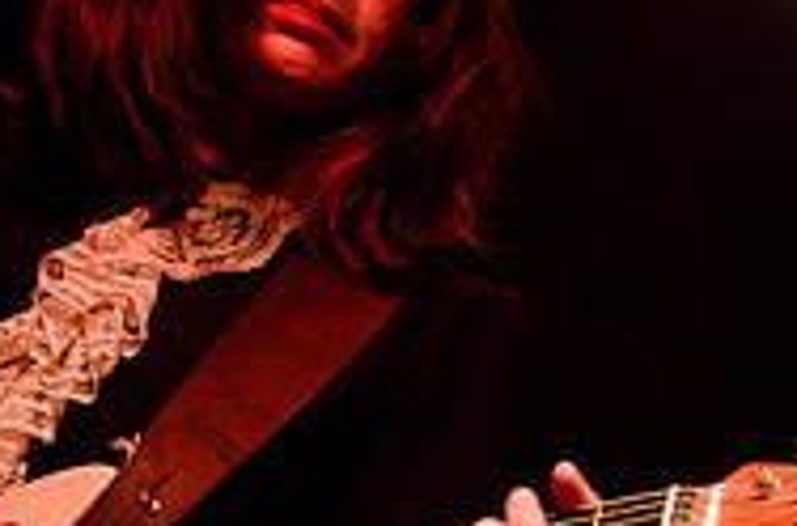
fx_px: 3067
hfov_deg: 14.8
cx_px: 259
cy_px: 229
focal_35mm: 139
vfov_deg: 9.8
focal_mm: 30
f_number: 2.8
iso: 2000
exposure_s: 1/100
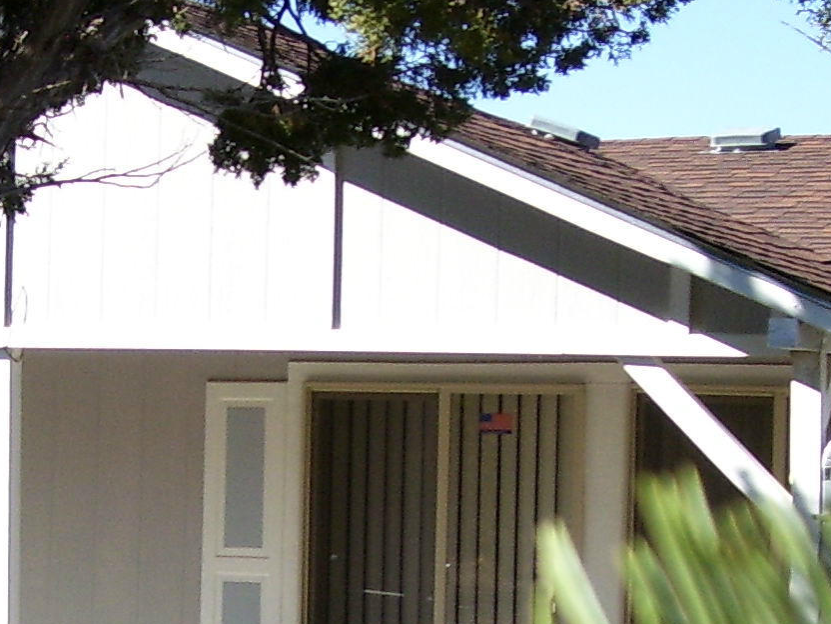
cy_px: 627
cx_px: 227
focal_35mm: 130
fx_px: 3121
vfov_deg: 11.3
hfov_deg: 15.1
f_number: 3
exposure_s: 1/750
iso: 80
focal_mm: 7
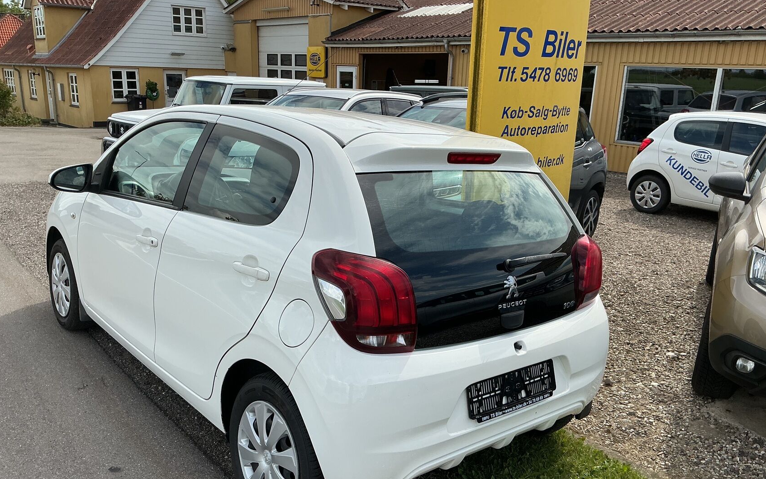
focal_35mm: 31
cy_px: 273
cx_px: 384
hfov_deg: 61.2
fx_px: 647
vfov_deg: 40.5
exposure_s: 1/1490
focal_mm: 3
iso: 25
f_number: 1.8
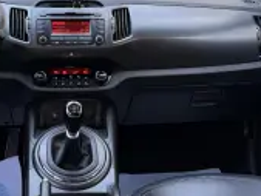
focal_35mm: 51
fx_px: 385
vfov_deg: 27.7
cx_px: 65
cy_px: 26
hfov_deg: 36.6
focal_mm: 6.76
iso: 50
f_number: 1.78
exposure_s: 1/121
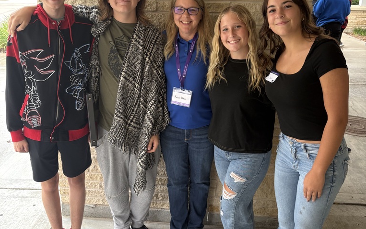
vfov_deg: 34.4
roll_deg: -0.8
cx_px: 183
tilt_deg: -18.7
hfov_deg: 52.7
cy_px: 99
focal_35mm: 37
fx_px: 369
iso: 125
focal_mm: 5.96
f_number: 1.6
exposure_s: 1/67
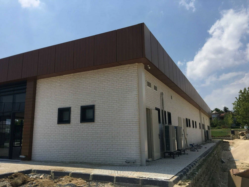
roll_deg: +1.2
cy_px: 94
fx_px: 209
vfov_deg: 48.2
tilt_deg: +12.5
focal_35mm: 29
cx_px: 124
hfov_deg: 61.7
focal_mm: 4.15
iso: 25
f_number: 2.2
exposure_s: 1/2747
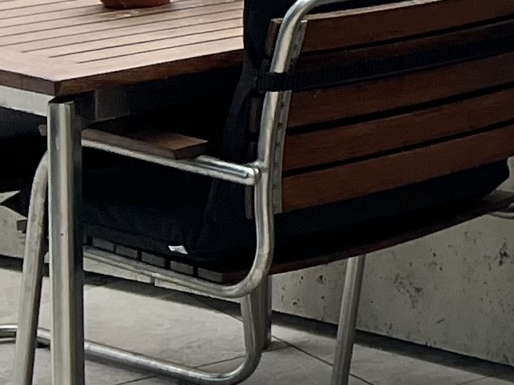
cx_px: 1608
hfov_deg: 9.3
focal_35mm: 163
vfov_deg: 8.8
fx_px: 2420
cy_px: -273
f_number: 1.5
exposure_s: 1/1511
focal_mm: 5.7
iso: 50
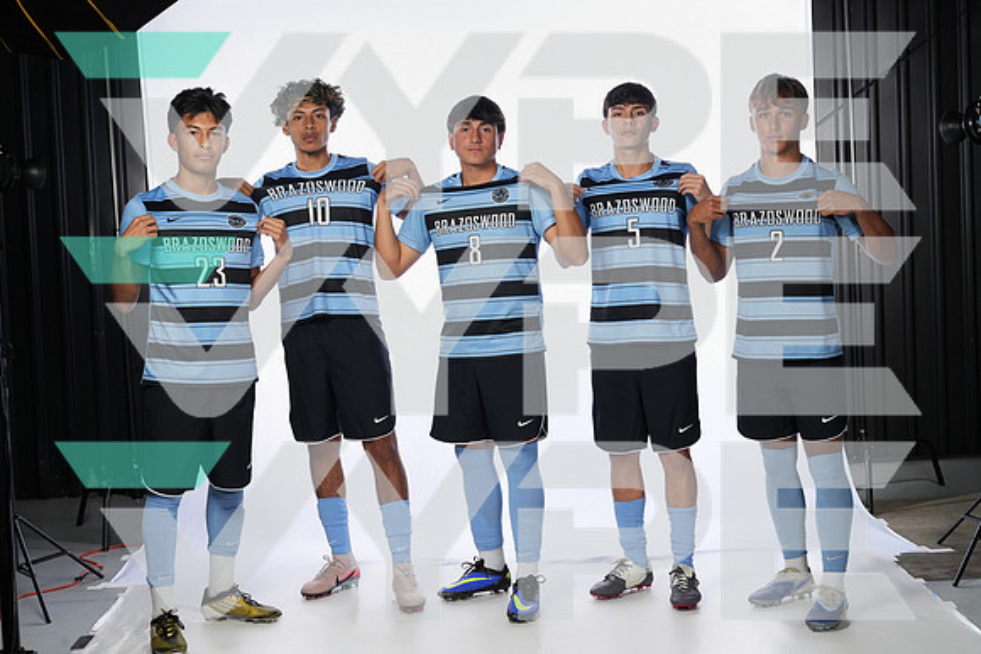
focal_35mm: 63
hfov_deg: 31.9
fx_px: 1717
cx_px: 490
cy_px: 327
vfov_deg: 21.6
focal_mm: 63
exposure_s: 1/250
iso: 800
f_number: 8
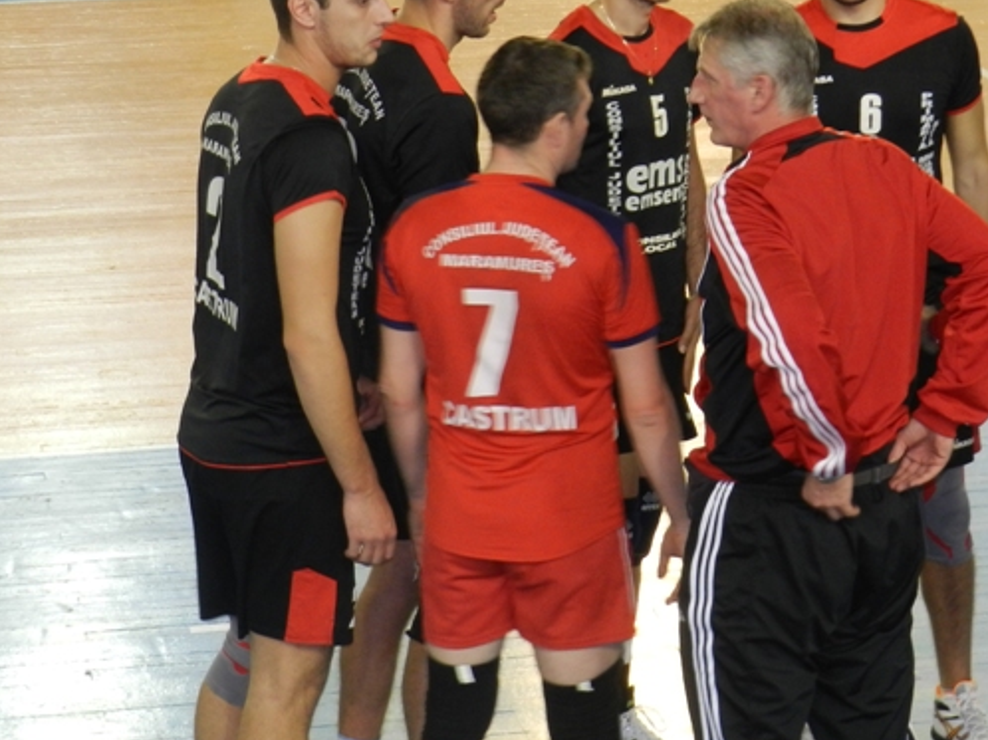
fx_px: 3851
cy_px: 210
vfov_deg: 11.0
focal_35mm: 135
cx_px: 690
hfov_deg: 14.6
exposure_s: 1/30
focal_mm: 14.9
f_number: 4.4
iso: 320
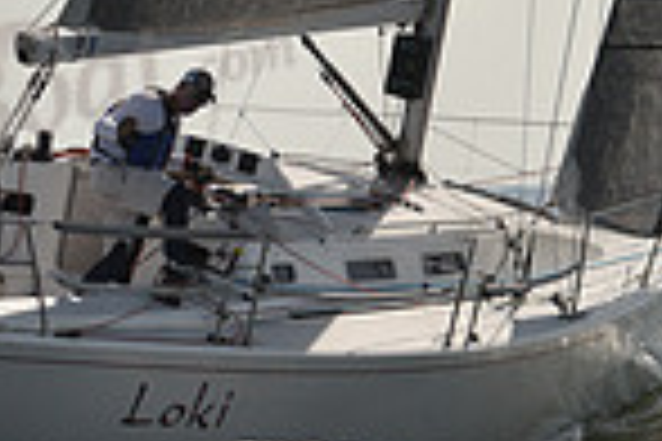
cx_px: 531
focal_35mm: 403
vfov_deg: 3.4
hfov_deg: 5.1
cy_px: 286
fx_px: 7410
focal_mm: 102
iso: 250
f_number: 3.5
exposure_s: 1/3200
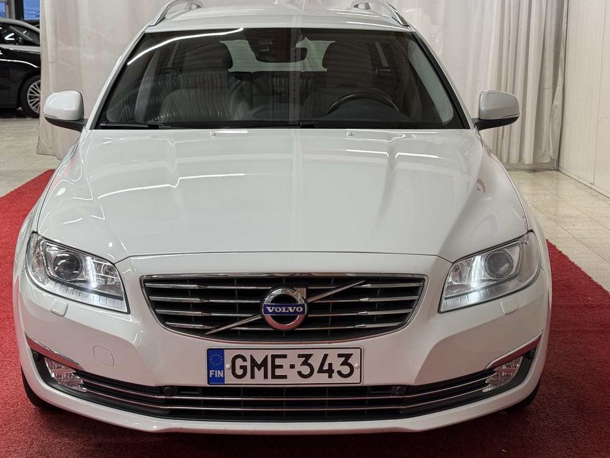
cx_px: 278
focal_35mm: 59
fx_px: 1040
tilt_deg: -9.8
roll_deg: -0.2
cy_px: 220
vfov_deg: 24.8
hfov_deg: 32.7
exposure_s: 1/100
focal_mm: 6.76
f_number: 1.78
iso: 64
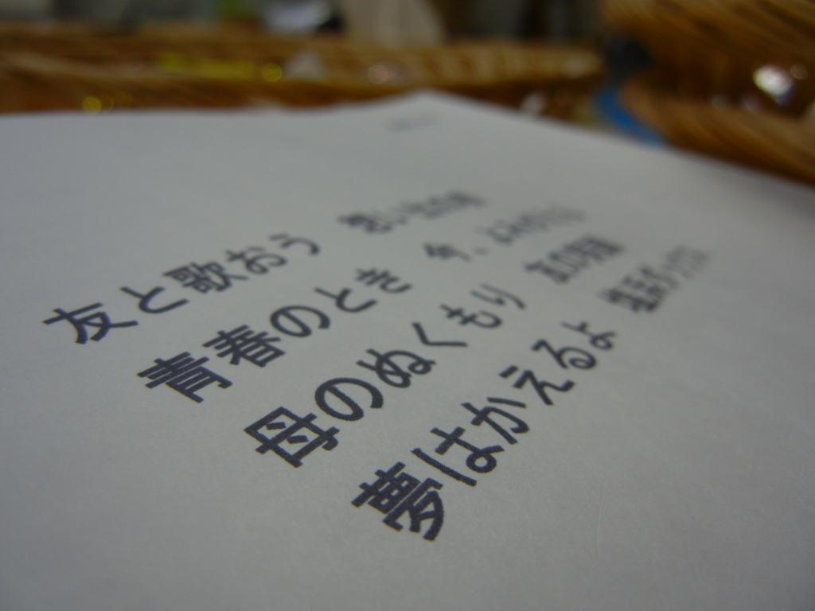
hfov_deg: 54.0
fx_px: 800
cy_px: 306
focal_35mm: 34
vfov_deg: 41.8
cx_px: 408
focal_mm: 6.2
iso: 160
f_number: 3.6
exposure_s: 1/80.5
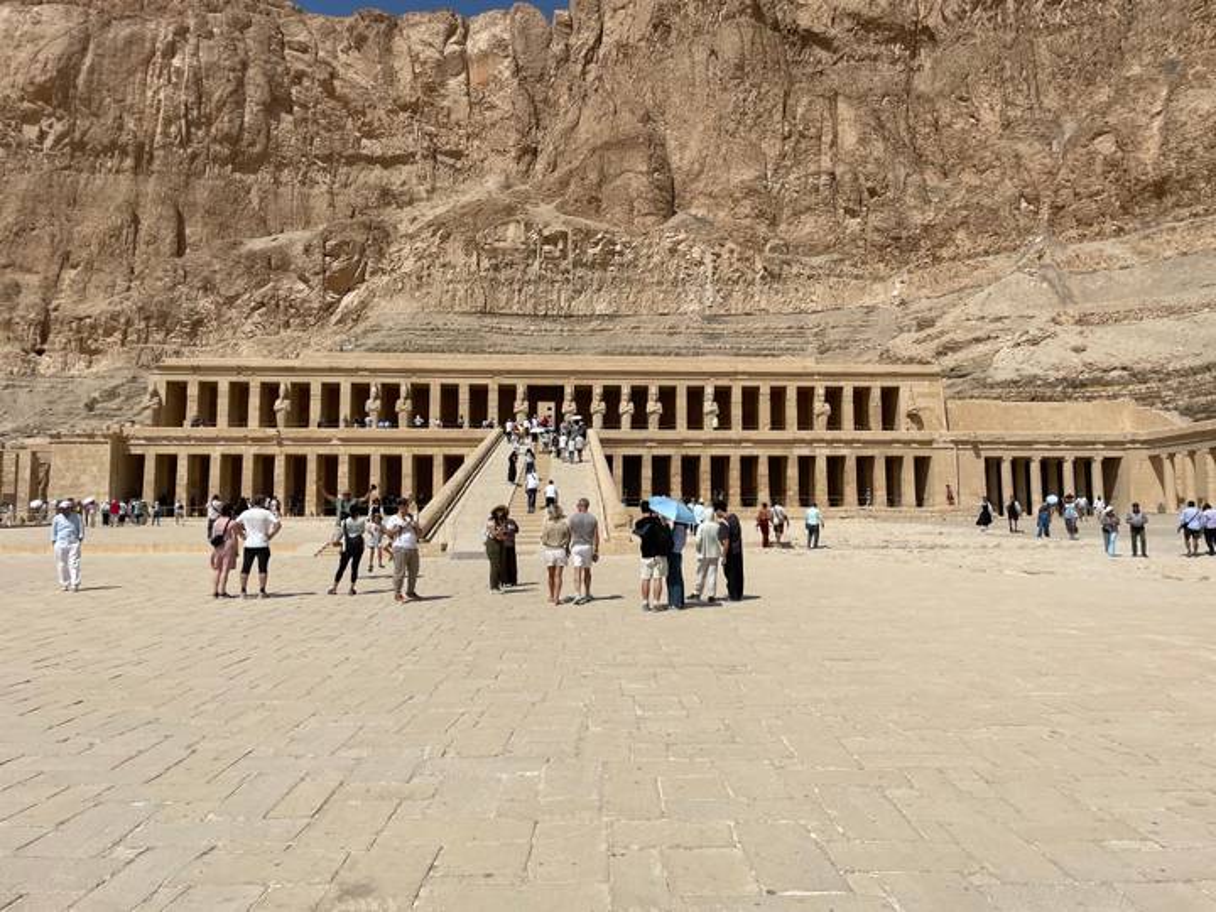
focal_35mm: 26
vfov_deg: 53.1
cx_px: 608
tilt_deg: +5.5
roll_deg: +0.7
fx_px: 913
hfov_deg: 67.3
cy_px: 456
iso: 32
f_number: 1.6
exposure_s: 1/9804
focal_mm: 4.2
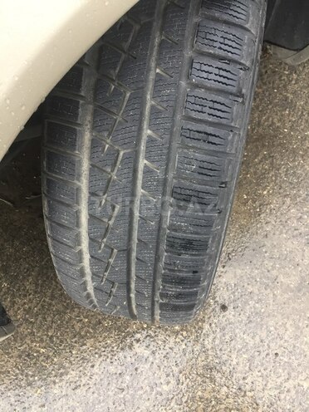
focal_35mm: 29
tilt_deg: -68.2
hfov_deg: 48.2
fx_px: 345
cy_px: 206
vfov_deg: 61.7
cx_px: 154
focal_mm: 4.15
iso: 40
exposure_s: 1/33
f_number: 2.2
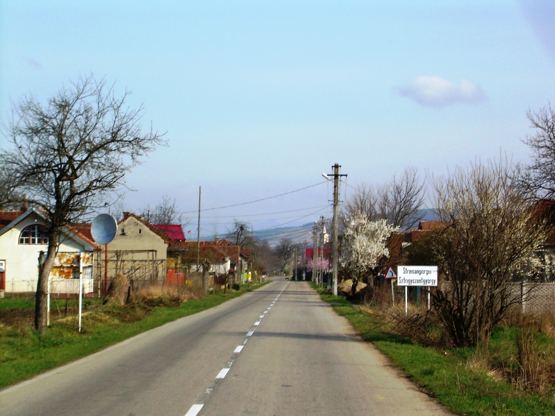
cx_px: 278
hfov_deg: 17.9
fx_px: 1764
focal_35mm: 110
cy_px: 208
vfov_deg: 13.5
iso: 50
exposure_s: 1/162
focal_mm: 18.9
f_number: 8
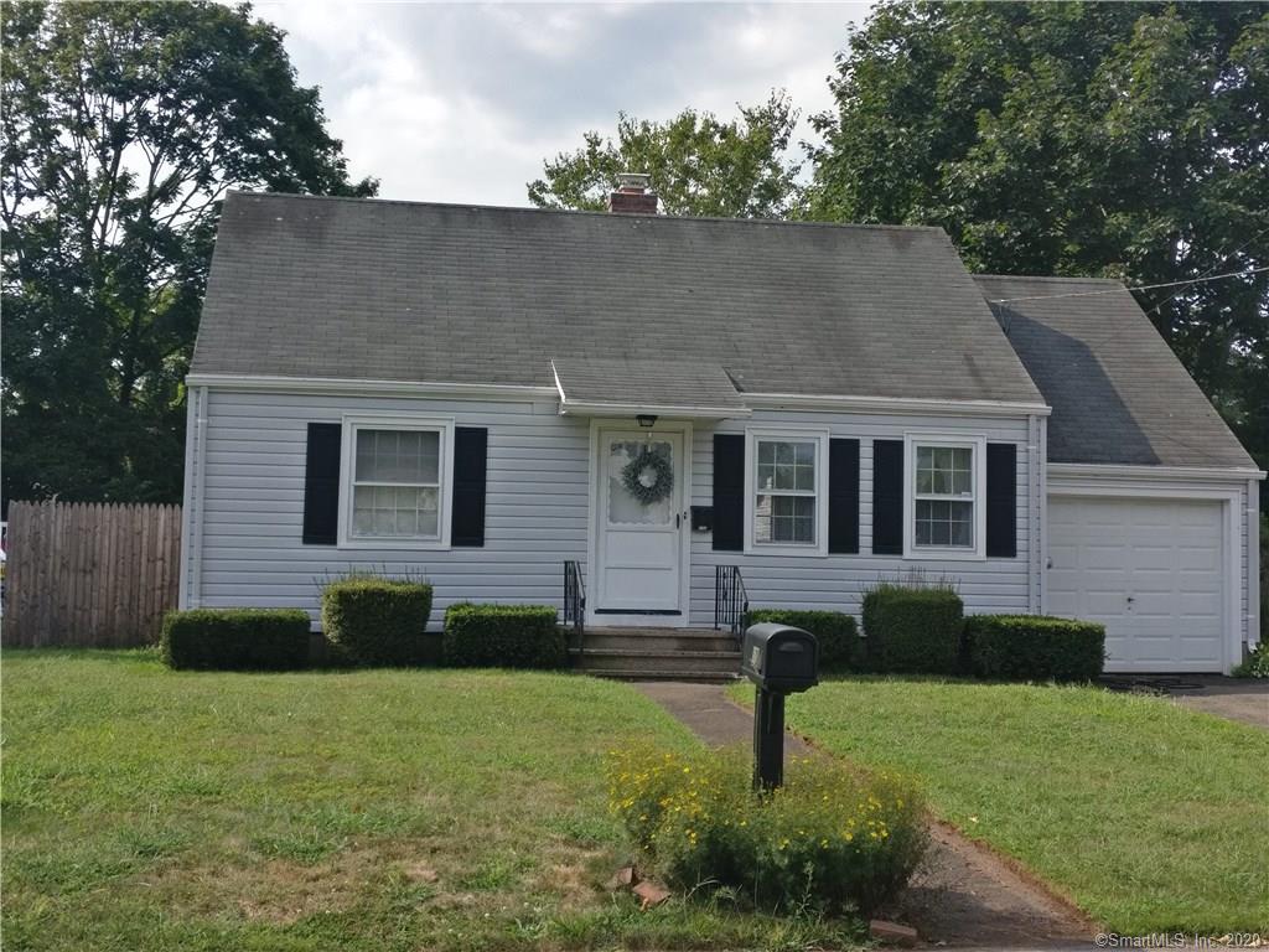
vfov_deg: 49.7
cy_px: 476
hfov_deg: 63.4
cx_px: 634
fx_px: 1026
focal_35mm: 28
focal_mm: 4.26
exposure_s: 1/953
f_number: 2
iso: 100
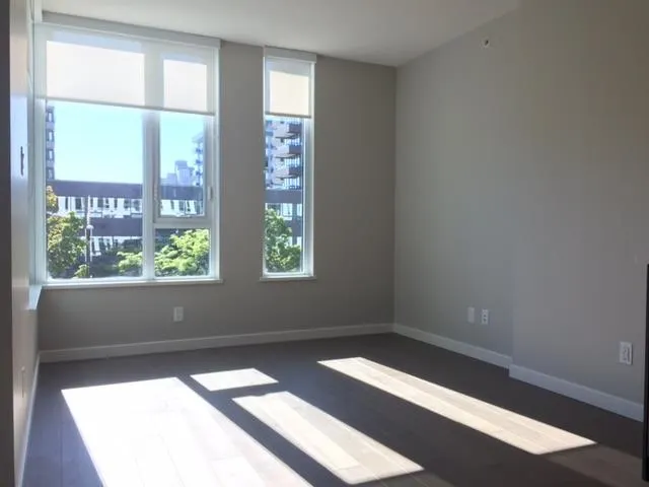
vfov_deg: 48.2
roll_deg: +0.6
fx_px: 544
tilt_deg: -1.8
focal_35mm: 29
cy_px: 244
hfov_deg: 61.7
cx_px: 324
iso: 32
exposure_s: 1/202
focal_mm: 4.15
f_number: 2.2
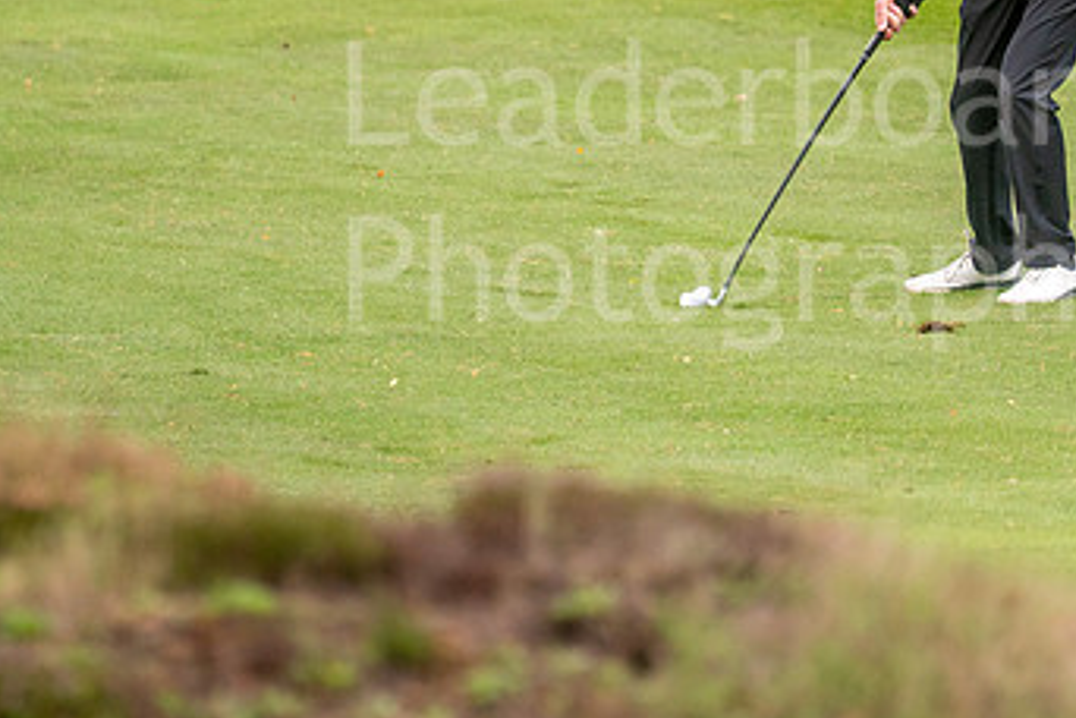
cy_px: 123
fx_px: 22803
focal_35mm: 763
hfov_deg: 2.7
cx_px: 755
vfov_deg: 1.8
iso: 400
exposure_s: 1/1000
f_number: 4.5
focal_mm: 300
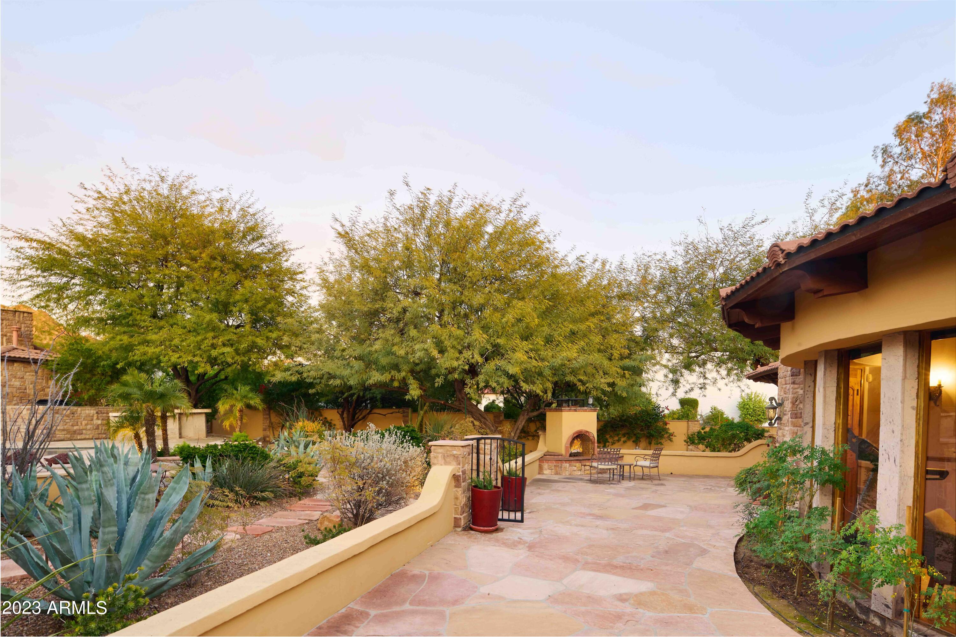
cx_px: 478
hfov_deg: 86.9
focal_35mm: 19
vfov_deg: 64.6
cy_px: 318
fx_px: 505
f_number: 14
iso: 250
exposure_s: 1.3
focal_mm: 19
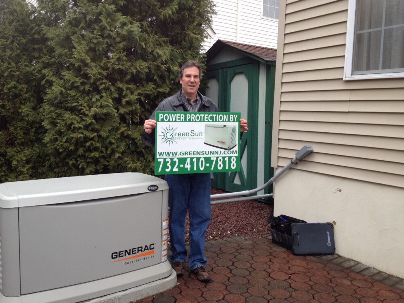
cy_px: 154
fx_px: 420
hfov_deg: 51.3
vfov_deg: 39.7
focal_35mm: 36
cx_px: 197
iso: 50
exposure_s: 1/329
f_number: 2.4
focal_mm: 4.28
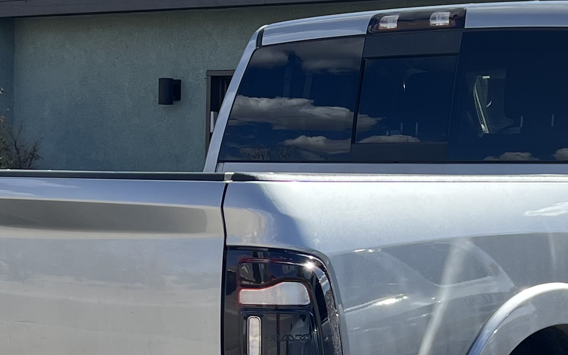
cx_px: 255
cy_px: 381
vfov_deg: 13.5
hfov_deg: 21.9
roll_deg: -2.3
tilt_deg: -6.3
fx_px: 1470
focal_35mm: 95
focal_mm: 5.7
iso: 50
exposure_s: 1/2353
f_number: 1.5
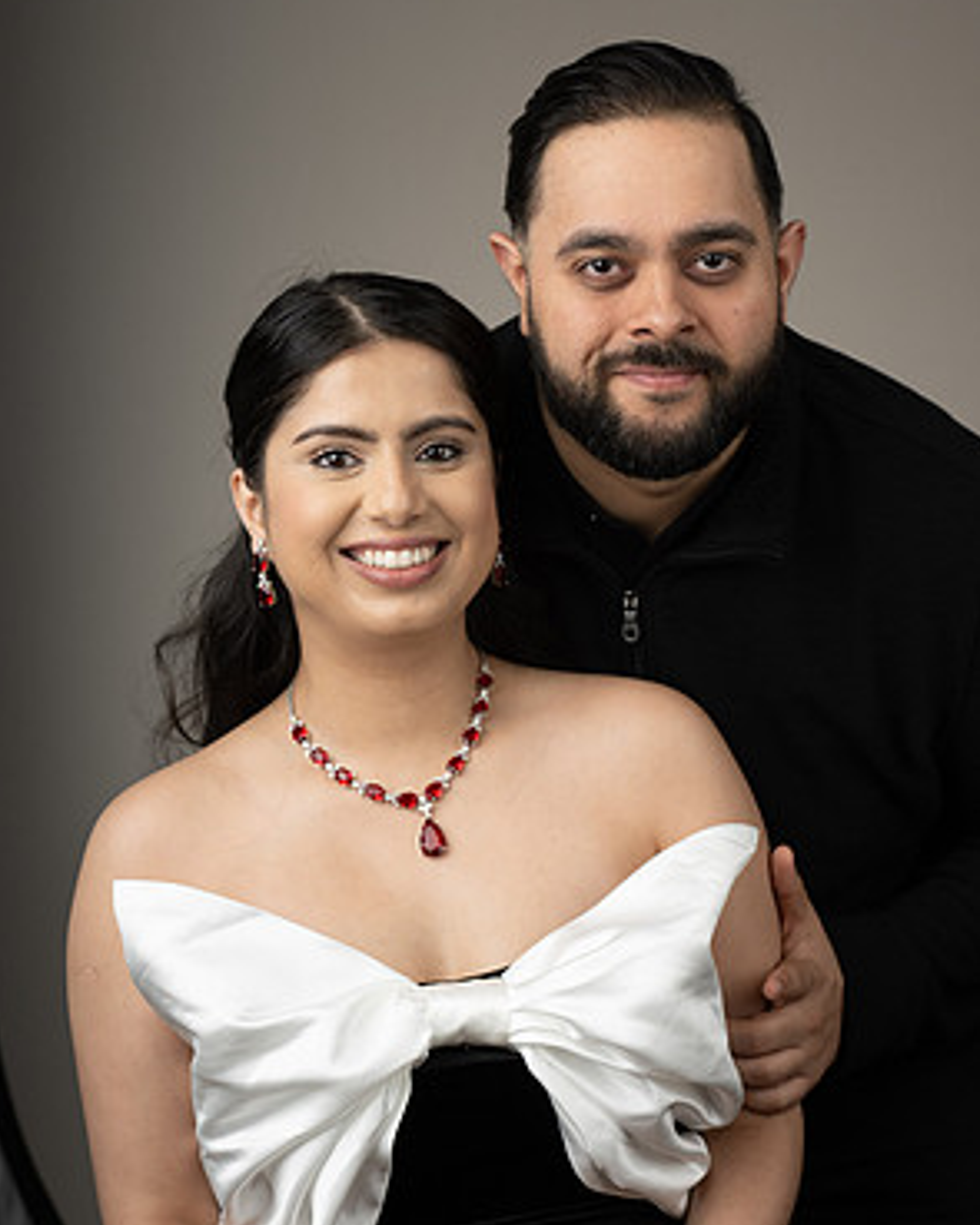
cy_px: 617
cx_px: 488
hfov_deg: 14.9
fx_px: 3736
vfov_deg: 18.6
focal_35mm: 103
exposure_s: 1/200
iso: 400
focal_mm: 90
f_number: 8
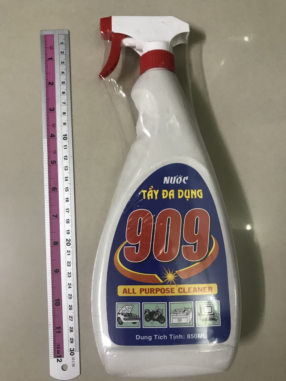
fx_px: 308
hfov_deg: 49.7
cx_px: 143
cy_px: 190
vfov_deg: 63.4
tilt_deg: -85.9
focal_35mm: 28
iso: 80
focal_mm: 3.99
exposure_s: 1/17
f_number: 1.8
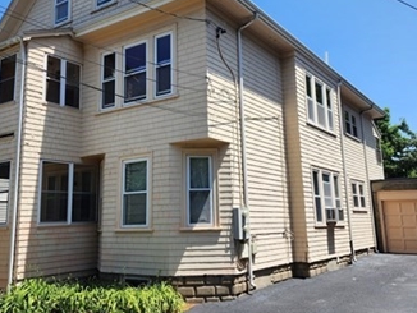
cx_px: 194
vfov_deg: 39.6
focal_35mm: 36
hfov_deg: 51.3
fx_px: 434
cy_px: 135
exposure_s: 1/664
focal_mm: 6.4
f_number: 1.8
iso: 12
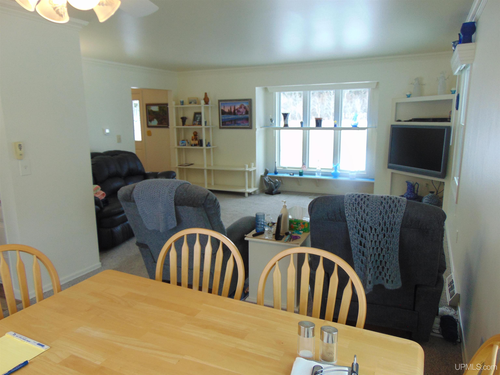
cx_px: 250
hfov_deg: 69.4
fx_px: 361
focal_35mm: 25
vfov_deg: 54.9
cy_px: 188
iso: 100
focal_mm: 4.5
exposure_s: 1/30
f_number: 3
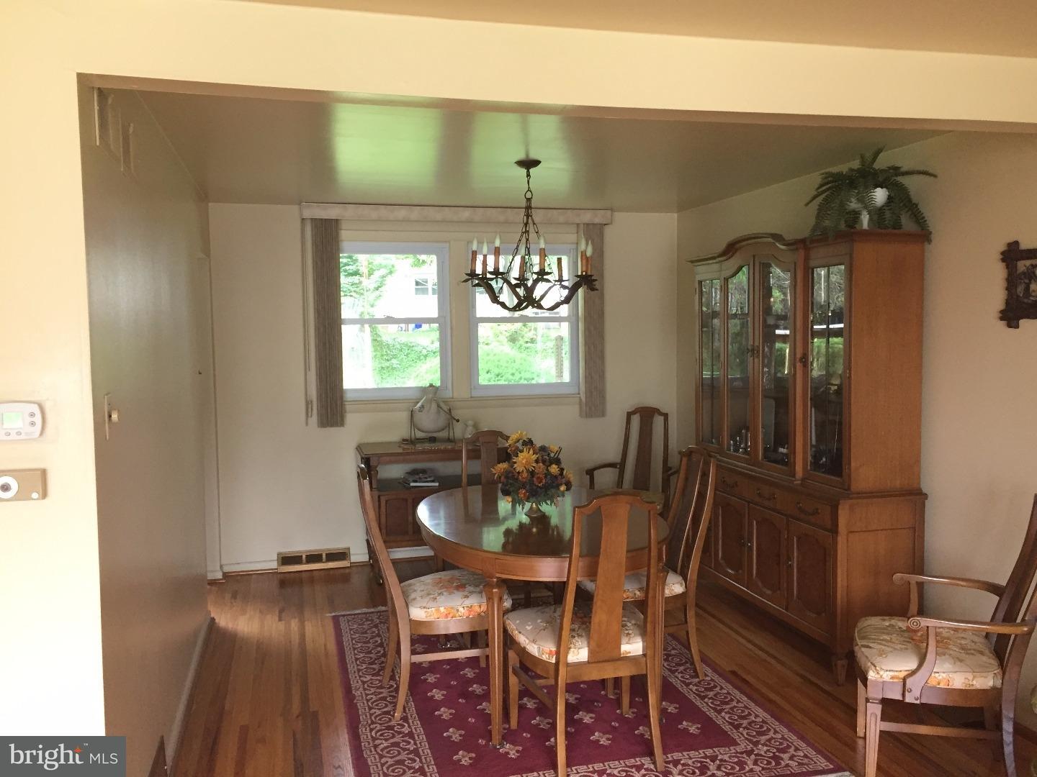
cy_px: 388
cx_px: 518
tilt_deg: -2.9
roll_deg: +0.1
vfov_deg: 48.2
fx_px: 869
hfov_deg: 61.7
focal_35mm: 29
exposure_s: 1/30
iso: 125
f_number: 2.2
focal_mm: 4.15
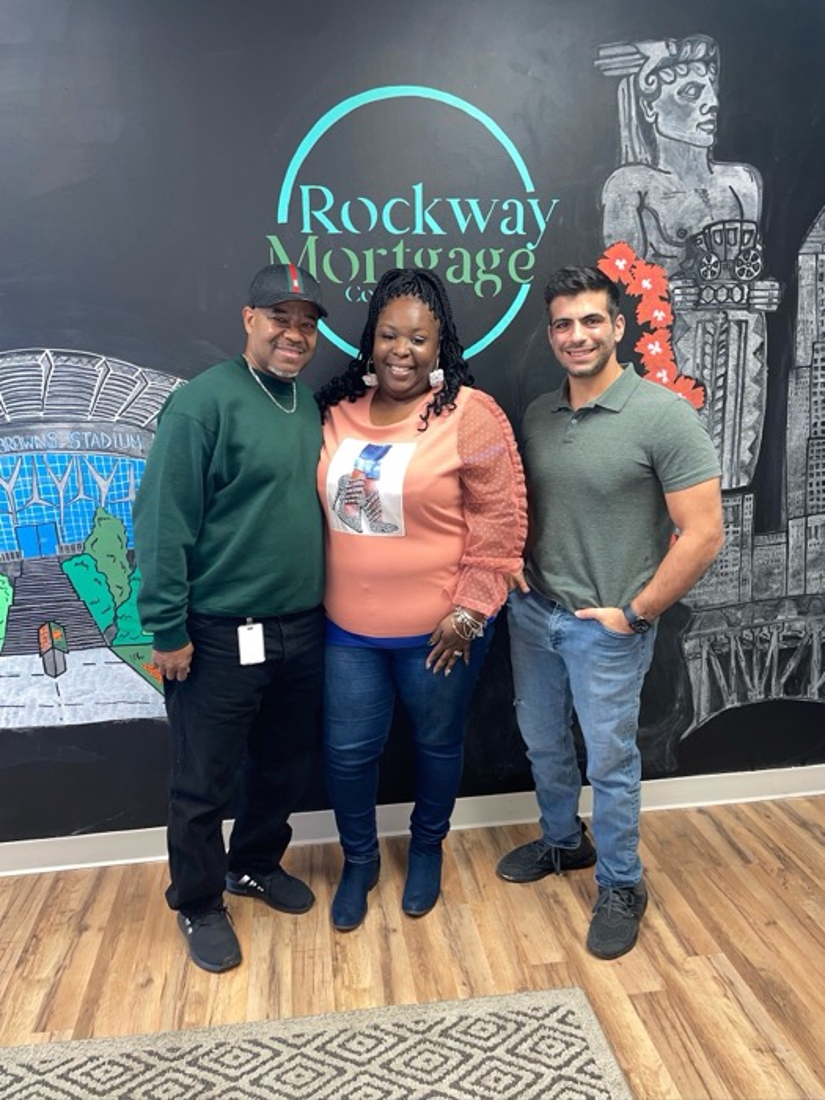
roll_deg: +1.5
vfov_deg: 67.3
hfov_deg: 53.1
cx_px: 412
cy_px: 550
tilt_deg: -11.8
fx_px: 826
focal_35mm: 26
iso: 50
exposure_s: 1/15
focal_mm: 4.2
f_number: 1.6
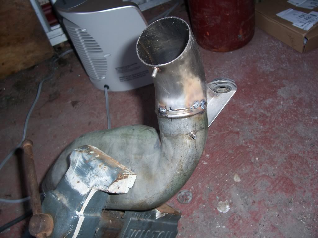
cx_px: 159
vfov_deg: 41.8
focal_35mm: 34
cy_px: 119
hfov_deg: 54.0
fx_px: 312
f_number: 2.7
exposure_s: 1/60
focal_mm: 5.6
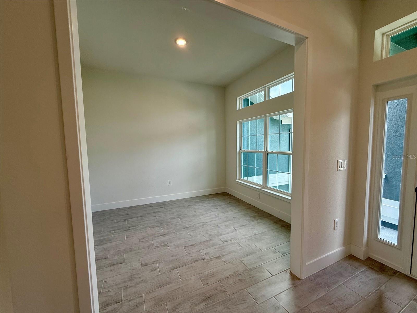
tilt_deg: -3.6
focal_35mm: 14
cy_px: 156
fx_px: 169
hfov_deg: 102.1
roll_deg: +1.2
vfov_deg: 85.7
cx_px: 208
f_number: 2.2
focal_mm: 2.22
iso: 64
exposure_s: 1/120
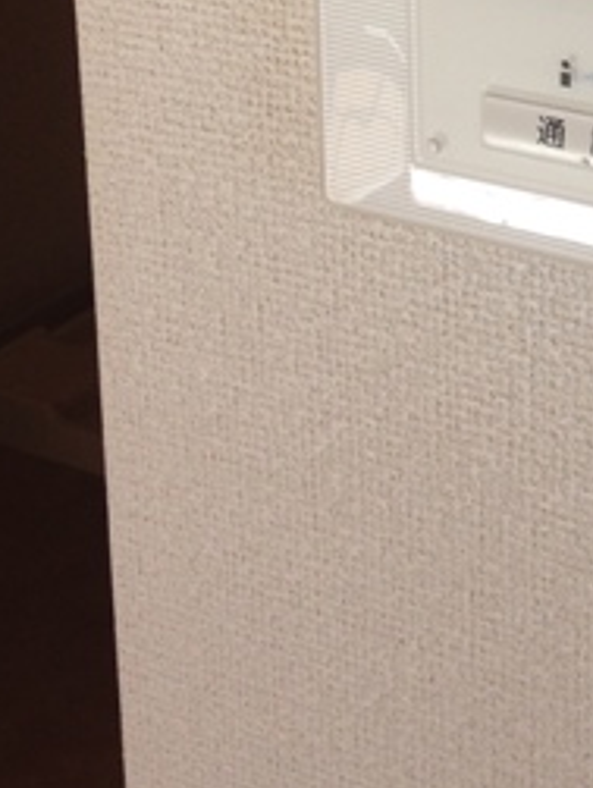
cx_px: 587
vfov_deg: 22.2
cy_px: -28
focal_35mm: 84
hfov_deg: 17.2
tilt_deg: -17.3
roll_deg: +0.1
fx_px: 1914
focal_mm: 4.12
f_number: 2.4
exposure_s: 1/208
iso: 50
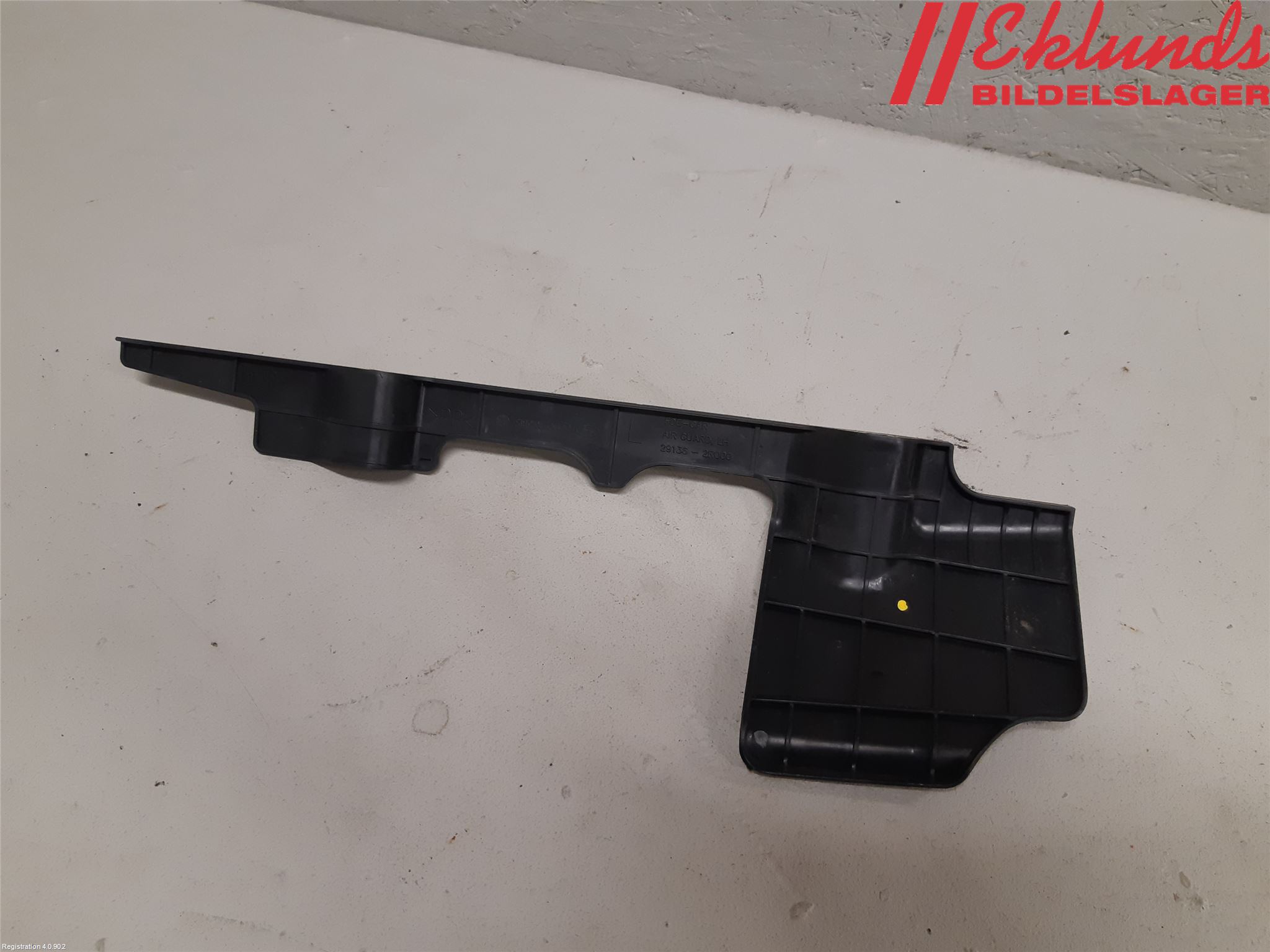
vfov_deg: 53.1
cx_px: 635
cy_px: 476
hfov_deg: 67.3
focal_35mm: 26
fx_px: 954
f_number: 1.7
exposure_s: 1/50
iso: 160
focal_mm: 3.93
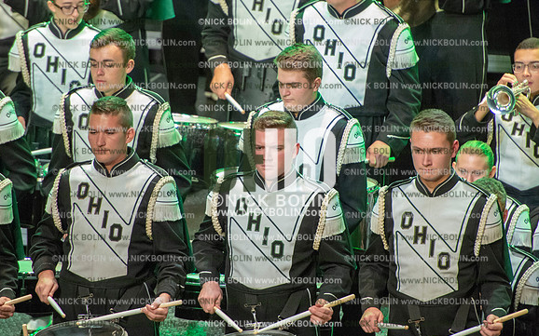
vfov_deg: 3.2
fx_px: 6007
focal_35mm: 409
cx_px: 270
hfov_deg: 5.1
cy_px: 172
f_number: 5.6
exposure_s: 1/320
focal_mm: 400
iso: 8000
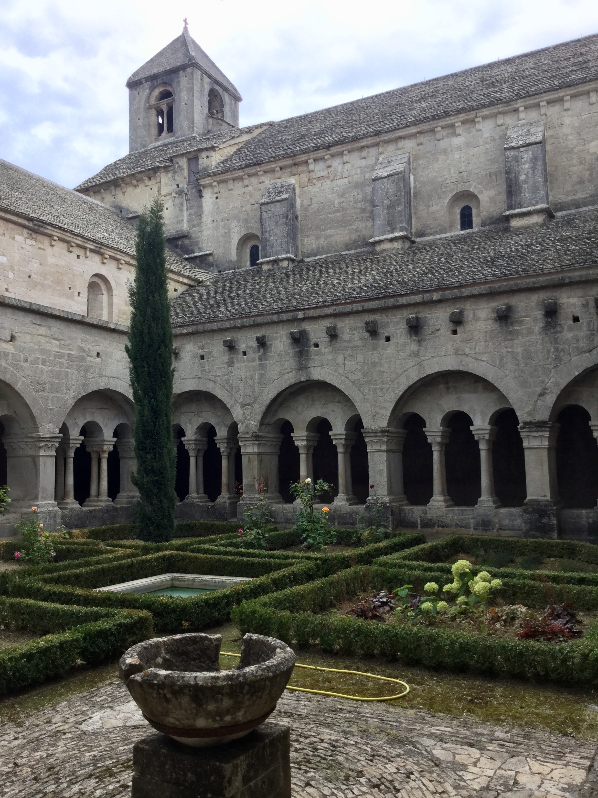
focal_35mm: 31
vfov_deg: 58.4
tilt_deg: +4.2
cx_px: 299
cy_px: 399
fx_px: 714
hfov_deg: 45.4
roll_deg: -0.1
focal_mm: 3.3
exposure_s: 1/110
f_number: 2.4
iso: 25
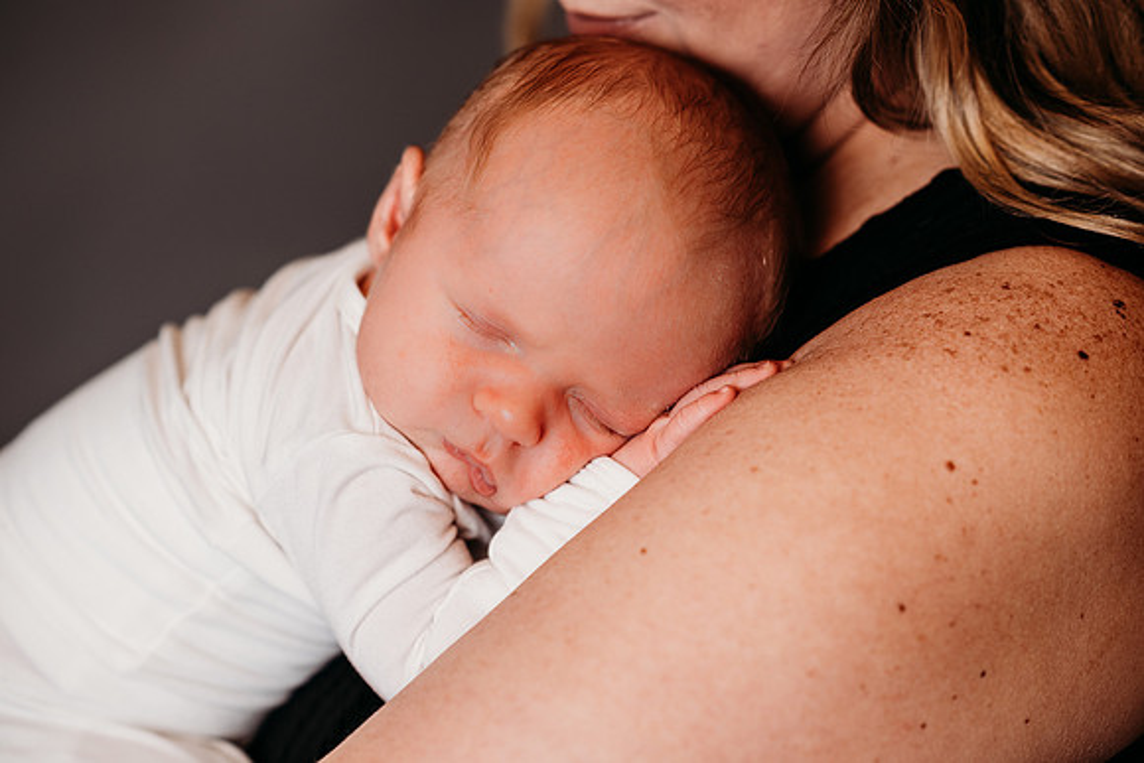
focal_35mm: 85
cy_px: 382
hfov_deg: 23.9
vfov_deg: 16.1
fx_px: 2702
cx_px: 572
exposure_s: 1/160
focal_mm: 85
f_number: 2.5
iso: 160
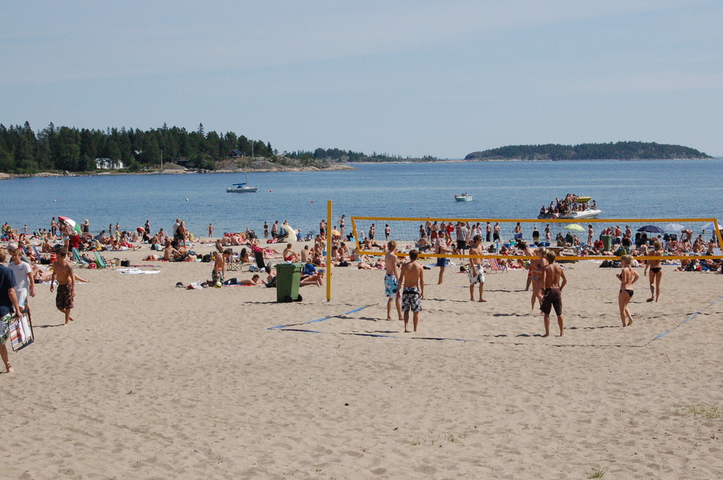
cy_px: 240
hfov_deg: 24.6
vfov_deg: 16.5
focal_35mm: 82
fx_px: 1655
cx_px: 362
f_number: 18
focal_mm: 55
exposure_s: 1/1250
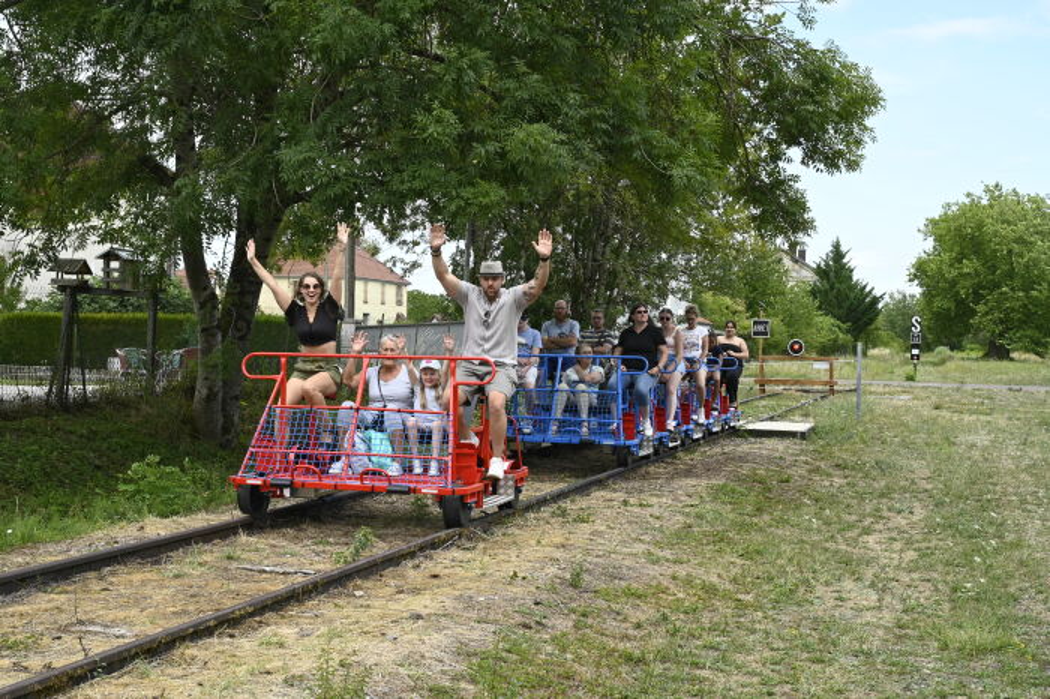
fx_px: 1399
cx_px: 525
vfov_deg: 28.0
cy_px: 350
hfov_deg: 41.1
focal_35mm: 48
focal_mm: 48
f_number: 11
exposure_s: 1/250
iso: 500
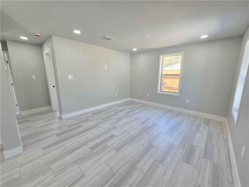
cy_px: 94
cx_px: 124
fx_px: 94
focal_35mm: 13
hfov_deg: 106.2
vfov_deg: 89.9
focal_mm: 2.2
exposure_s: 1/60
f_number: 2.2
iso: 80
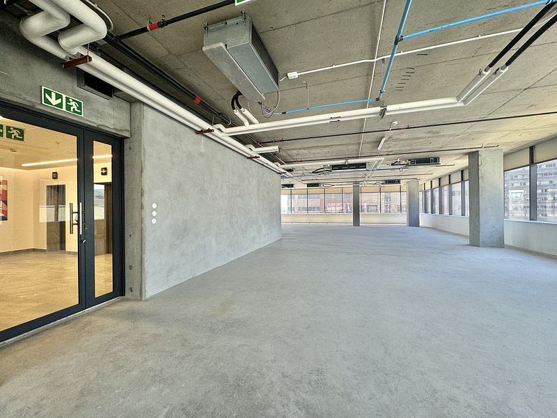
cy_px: 209
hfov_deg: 102.1
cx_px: 278
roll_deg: +0.5
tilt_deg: -0.8
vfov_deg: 85.7
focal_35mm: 14
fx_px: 225
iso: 125
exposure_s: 1/99
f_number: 2.2
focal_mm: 2.22
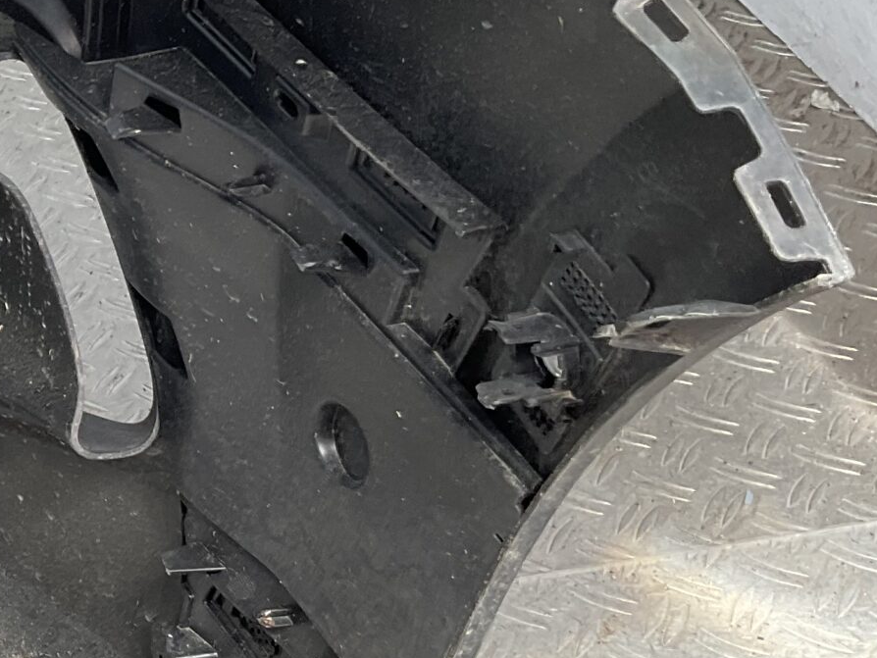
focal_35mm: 83
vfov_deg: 17.7
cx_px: -337
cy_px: 223
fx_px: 2103
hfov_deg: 20.9
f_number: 1.8
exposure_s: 1/181
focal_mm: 3
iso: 16
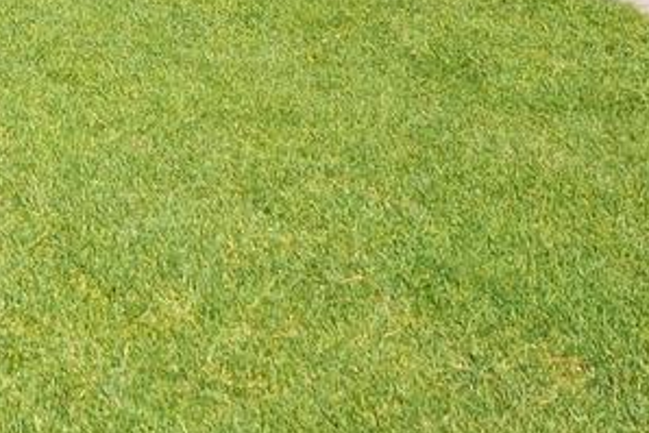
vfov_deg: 11.1
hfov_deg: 14.6
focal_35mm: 103
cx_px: -810
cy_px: -615
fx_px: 1858
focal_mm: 10
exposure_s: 1/160
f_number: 8
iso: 200
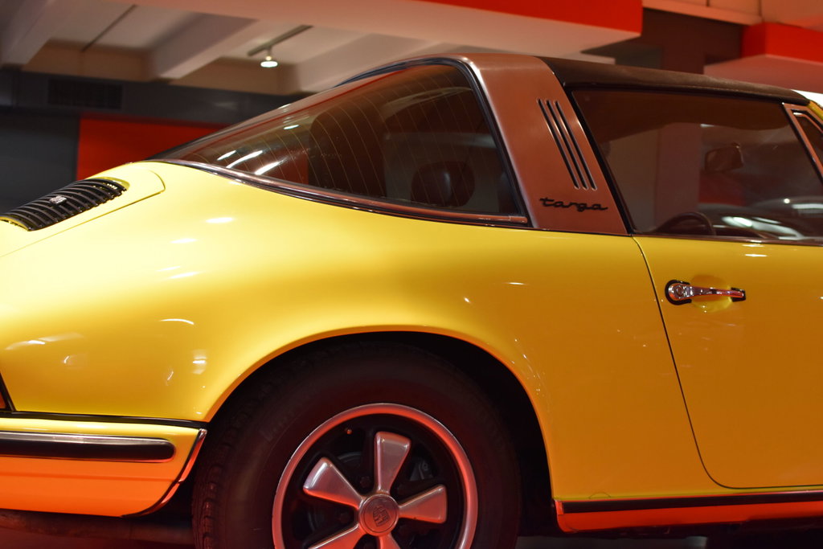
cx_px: 412
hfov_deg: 37.8
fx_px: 1200
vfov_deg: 25.8
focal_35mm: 52
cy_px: 274
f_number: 4
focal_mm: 35
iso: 800
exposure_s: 1/60
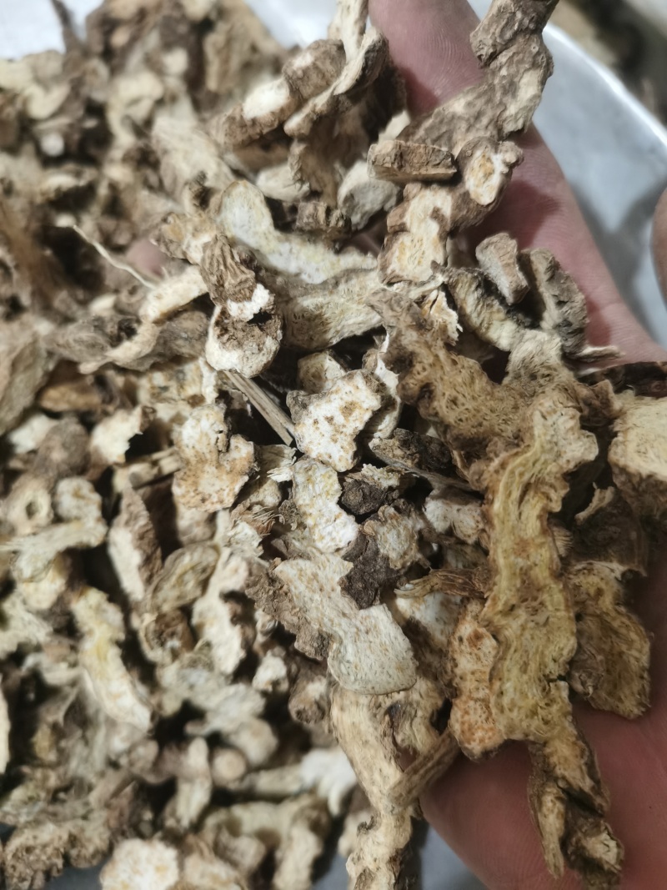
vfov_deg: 65.3
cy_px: 445
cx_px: 334
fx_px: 694
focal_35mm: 27
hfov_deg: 51.3
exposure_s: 1/25.7
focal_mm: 5.58
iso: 500
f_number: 1.8
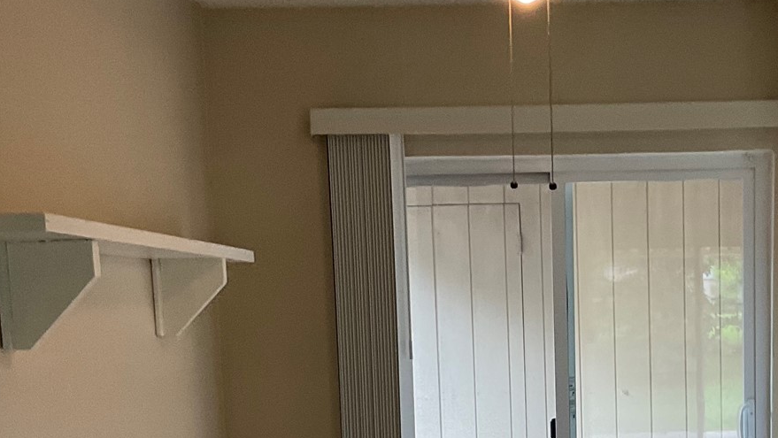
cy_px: 484
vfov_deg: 16.9
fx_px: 1424
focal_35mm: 69
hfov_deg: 30.1
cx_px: 573
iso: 100
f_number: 1.8
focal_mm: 3
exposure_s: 1/60
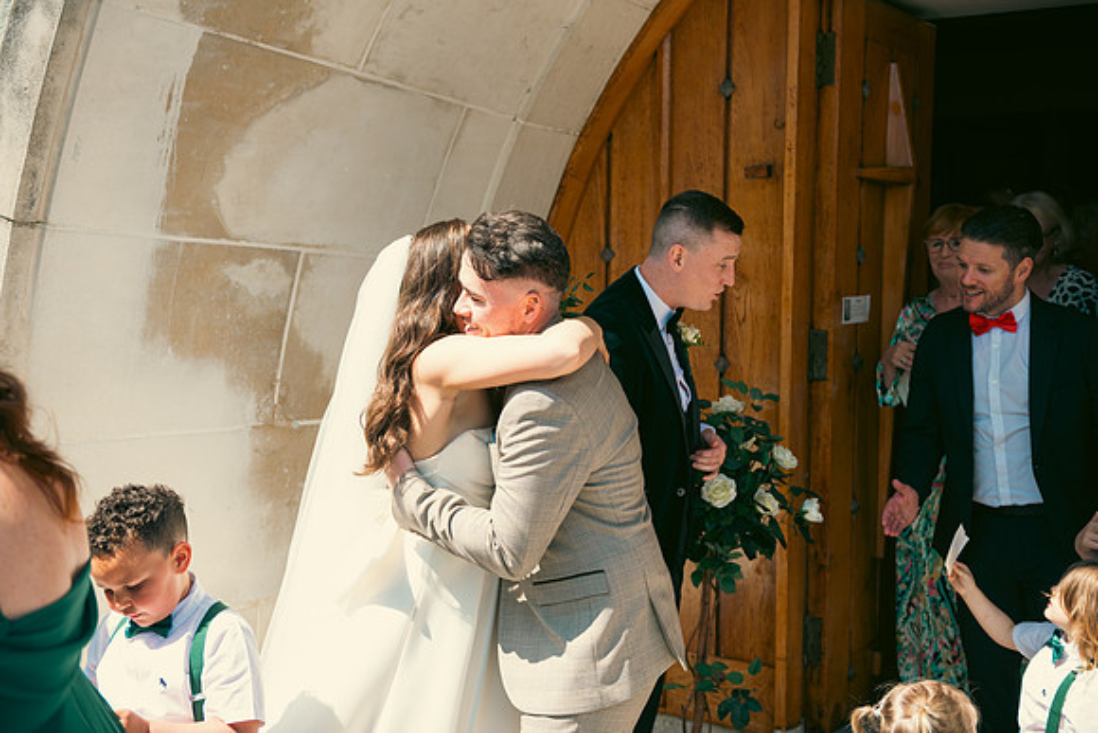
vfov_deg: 33.4
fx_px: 1220
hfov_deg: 48.4
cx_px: 549
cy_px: 366
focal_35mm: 40
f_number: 3.5
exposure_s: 1/500
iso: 100
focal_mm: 40
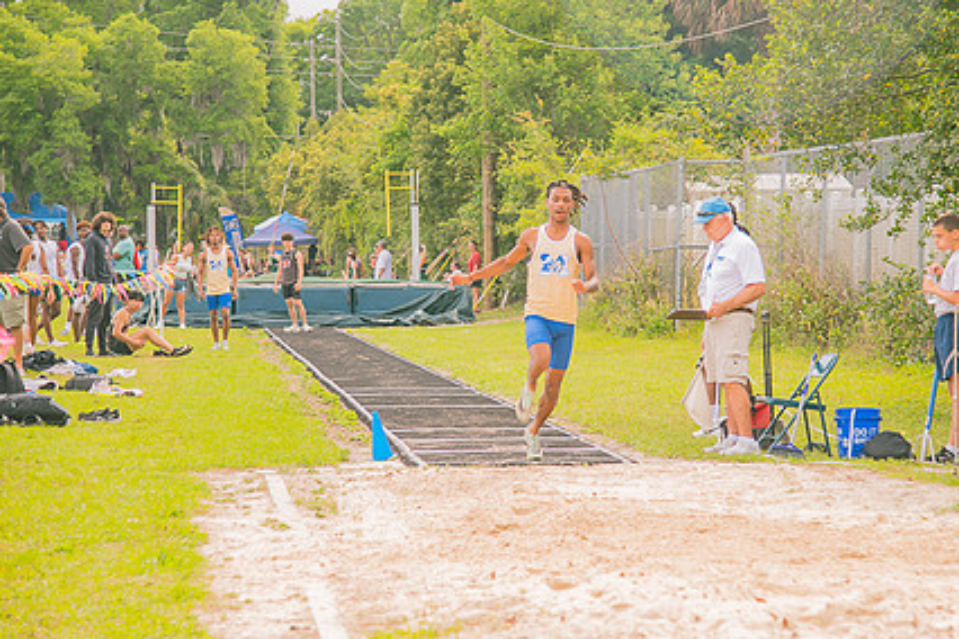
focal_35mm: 117
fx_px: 3117
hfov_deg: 17.5
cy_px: 346
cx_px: 558
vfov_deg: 11.7
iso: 200
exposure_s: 1/200
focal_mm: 86
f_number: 4
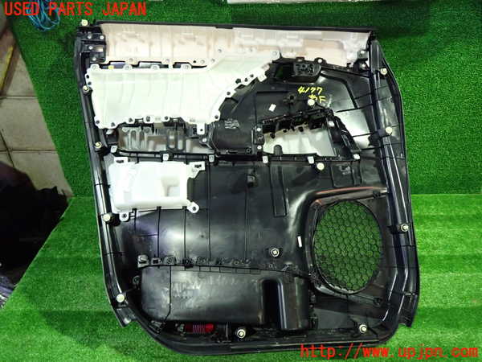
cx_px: 241
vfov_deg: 54.9
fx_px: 348
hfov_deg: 69.4
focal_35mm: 25
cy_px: 181
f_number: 2
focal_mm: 4.5
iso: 640
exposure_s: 1/30
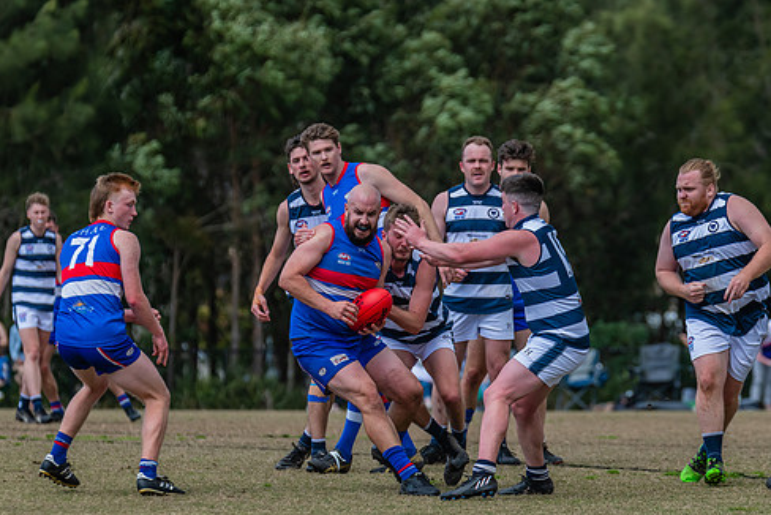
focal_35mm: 372
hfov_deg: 5.5
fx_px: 7971
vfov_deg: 3.7
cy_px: 293
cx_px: 446
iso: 800
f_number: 5.6
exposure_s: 1/1600
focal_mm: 310
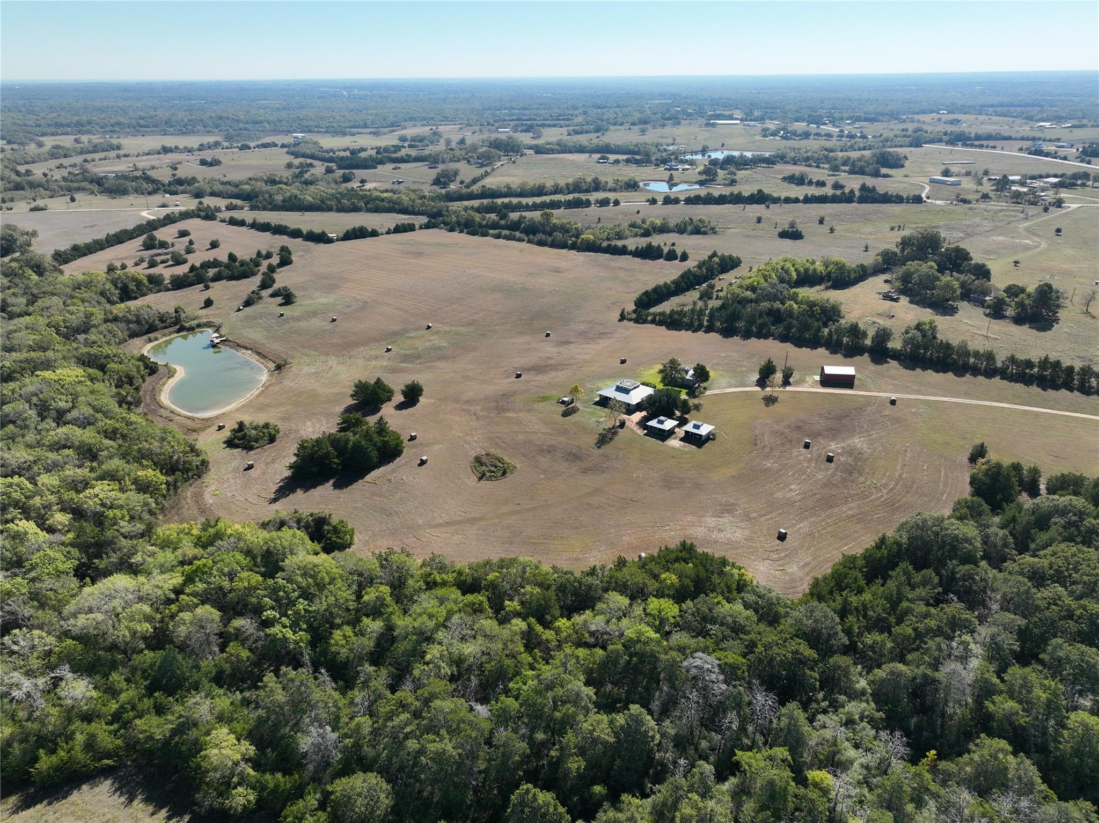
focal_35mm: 24
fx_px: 762
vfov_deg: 56.8
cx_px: 550
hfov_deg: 71.6
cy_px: 412
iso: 240
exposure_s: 1/3200
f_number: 2.8
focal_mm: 12.29
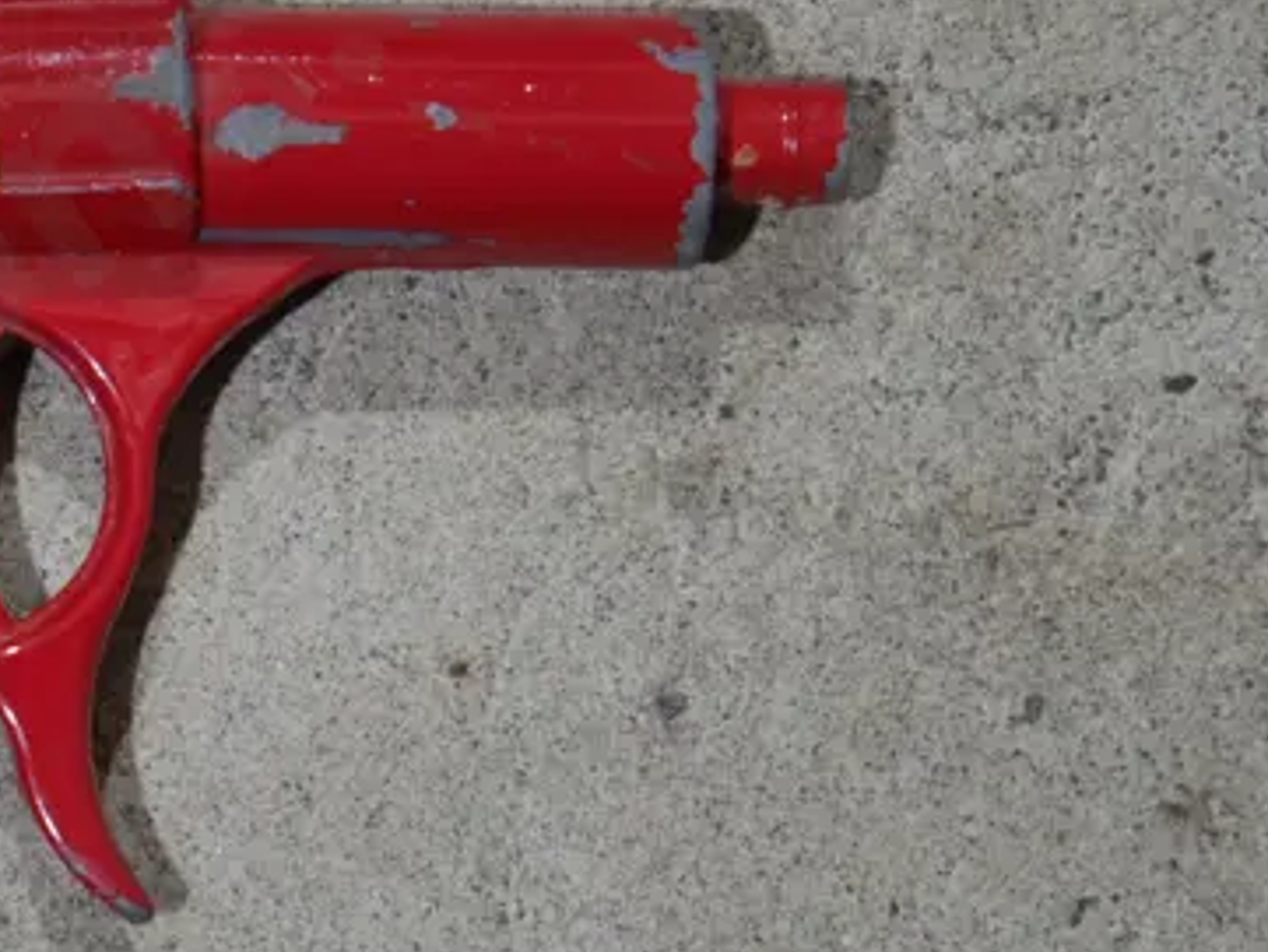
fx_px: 7695
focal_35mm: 210
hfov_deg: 9.2
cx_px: -474
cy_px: 608
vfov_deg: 7.1
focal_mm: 37
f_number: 5.5
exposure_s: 1/80
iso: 500
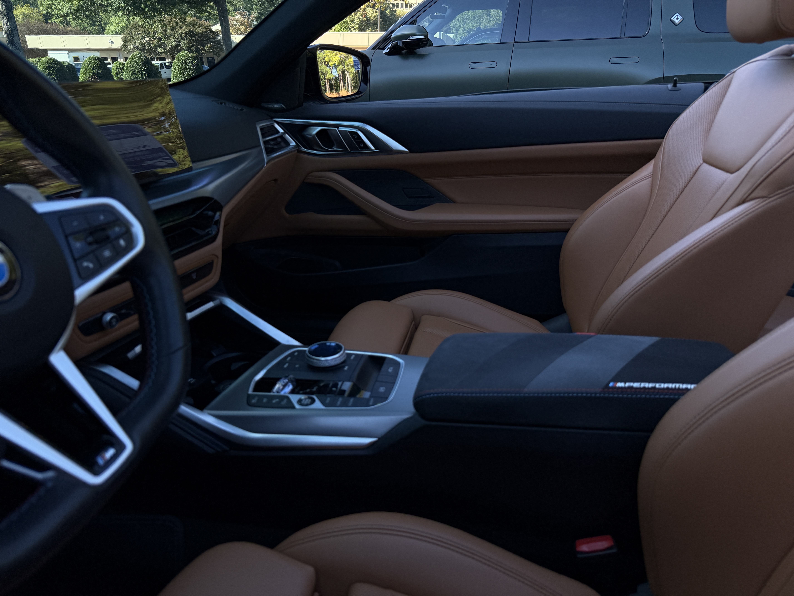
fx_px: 550
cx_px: 397
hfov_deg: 71.6
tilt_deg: -22.7
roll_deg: +0.3
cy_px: 298
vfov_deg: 56.8
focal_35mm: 24
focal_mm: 6.76
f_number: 1.78
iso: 80
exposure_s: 1/2232
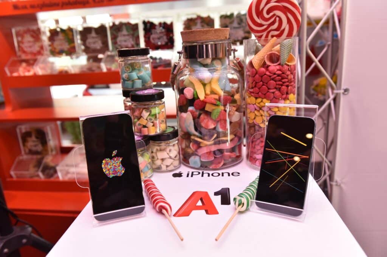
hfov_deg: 63.7
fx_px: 312
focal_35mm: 29
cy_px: 128
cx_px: 194
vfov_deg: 44.9
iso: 1600
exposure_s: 1/640
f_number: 4.5
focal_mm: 29
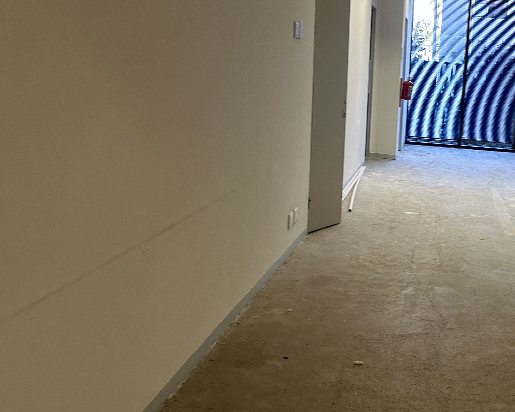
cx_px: 478
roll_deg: -4.9
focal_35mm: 44
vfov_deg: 34.1
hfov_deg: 38.6
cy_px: 184
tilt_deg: -8.5
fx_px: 671
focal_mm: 6.86
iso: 125
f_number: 1.78
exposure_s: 1/100
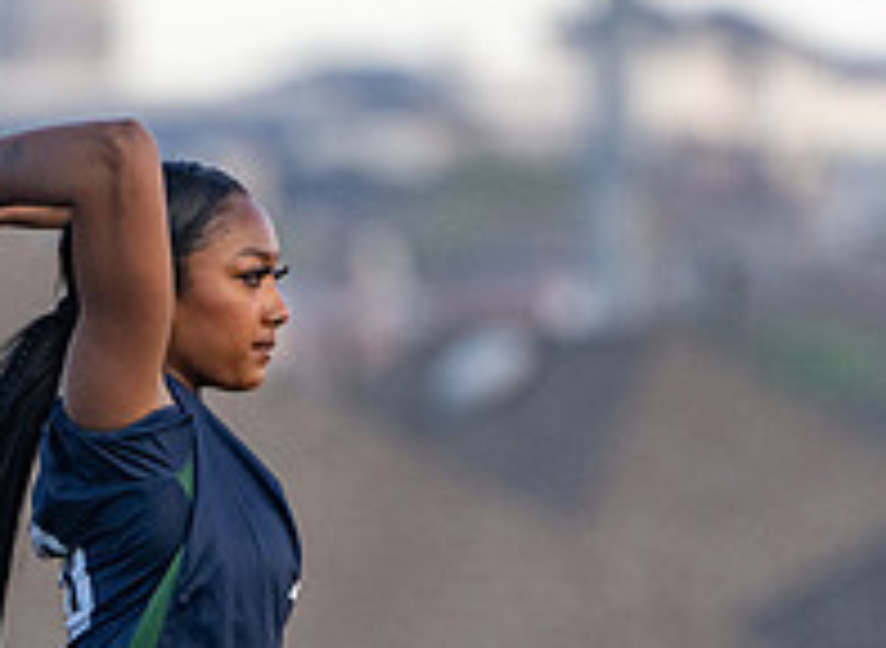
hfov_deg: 0.9
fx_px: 54937
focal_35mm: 2166
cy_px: 899
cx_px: 4
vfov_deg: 0.7
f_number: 8
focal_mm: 560
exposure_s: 1/1250
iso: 1250
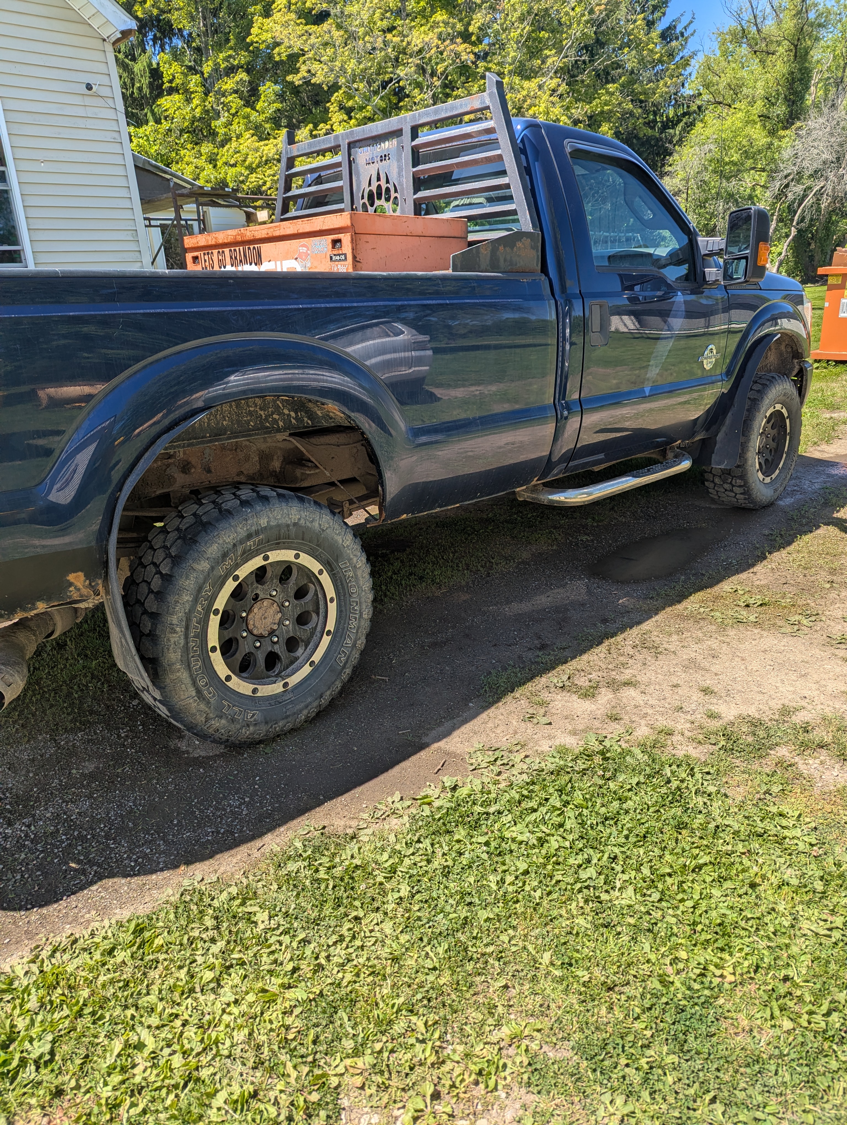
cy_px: 562
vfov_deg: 71.5
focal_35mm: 24
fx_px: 781
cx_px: 424
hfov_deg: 56.9
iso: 45
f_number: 1.85
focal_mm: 6.81
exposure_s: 1/1258
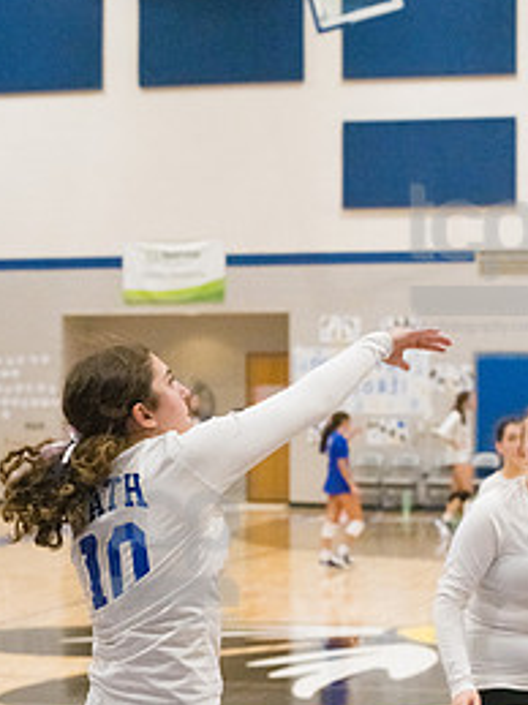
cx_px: 174
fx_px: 2381
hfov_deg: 12.6
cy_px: 550
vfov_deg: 16.7
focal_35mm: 117
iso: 10000
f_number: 4.5
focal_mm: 70
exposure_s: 1/1600
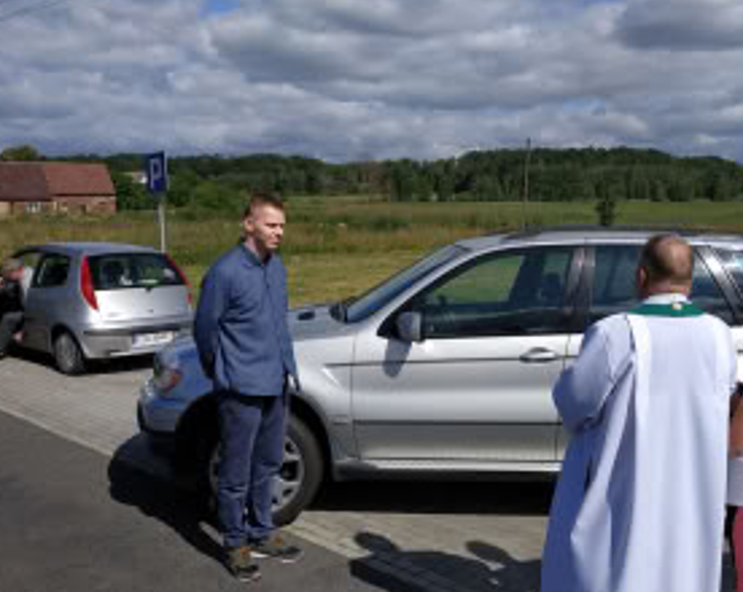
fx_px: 747
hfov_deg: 52.8
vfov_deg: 43.3
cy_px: 304
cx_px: 412
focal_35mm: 34
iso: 125
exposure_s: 1/4295
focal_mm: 3.94
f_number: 1.9
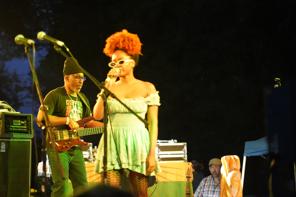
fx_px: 863
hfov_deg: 19.5
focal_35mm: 105
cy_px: 98
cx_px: 148
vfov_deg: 13.0
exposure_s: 1/50
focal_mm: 105
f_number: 4
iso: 12800
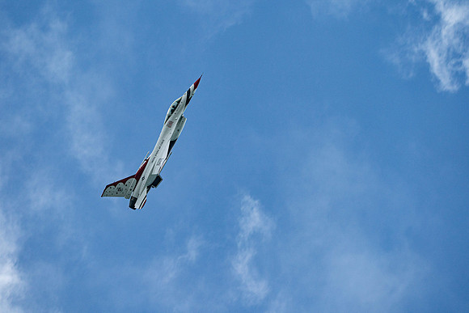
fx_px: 5212
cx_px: 234
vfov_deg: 3.4
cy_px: 156
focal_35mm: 400
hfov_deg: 5.2
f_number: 14
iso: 640
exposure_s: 1/1250
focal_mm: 400
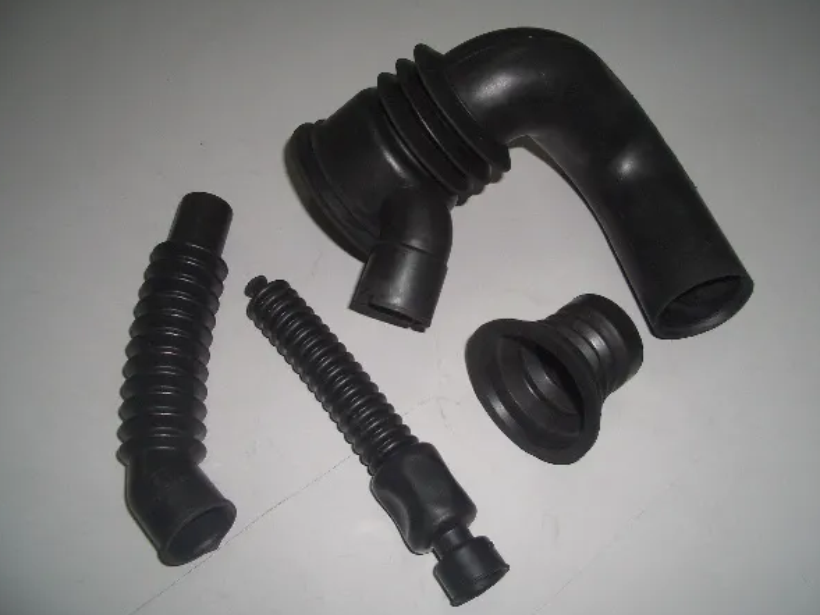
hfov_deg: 48.9
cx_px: 433
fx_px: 900
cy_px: 295
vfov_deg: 37.7
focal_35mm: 38
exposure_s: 1/60
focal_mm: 5.8
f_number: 2.6
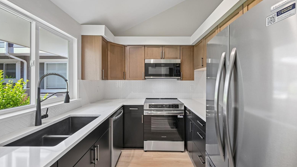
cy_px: 78
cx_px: 150
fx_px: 118
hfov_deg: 103.0
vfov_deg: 70.5
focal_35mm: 15
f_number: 9
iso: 400
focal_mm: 14
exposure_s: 1/13
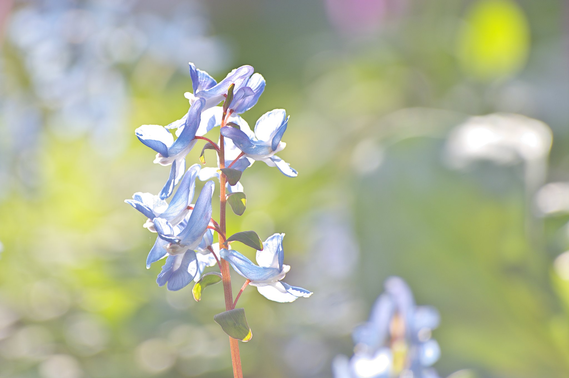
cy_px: 189
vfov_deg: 3.1
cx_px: 284
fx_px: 7107
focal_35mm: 450
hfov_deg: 4.6
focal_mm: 300
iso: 100
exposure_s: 1/80
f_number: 5.6
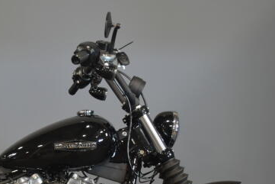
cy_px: 173
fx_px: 711
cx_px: 28
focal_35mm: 93
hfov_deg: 21.4
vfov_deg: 14.5
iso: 1000
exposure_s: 1/30
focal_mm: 28
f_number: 4.5
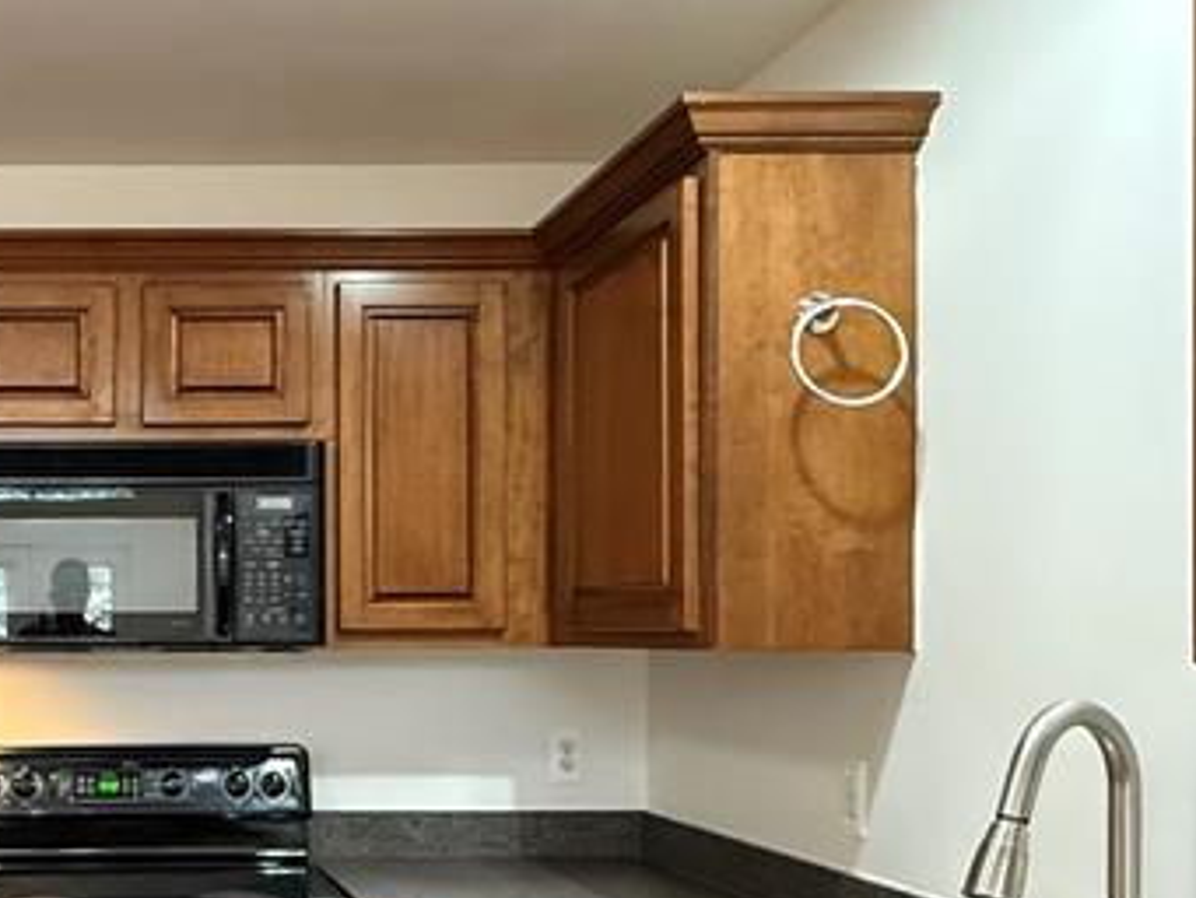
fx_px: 1452
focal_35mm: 42
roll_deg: +0.8
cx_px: 60
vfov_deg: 33.9
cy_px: 642
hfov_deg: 40.4
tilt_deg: +0.4
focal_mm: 2.22
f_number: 2.2
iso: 800
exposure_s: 1/60
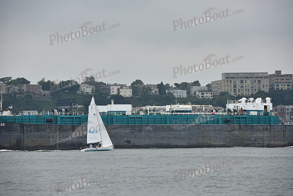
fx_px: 1628
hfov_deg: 10.3
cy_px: 98
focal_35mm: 200
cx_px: 146
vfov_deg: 6.9
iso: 400
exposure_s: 1/800
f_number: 8
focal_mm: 200
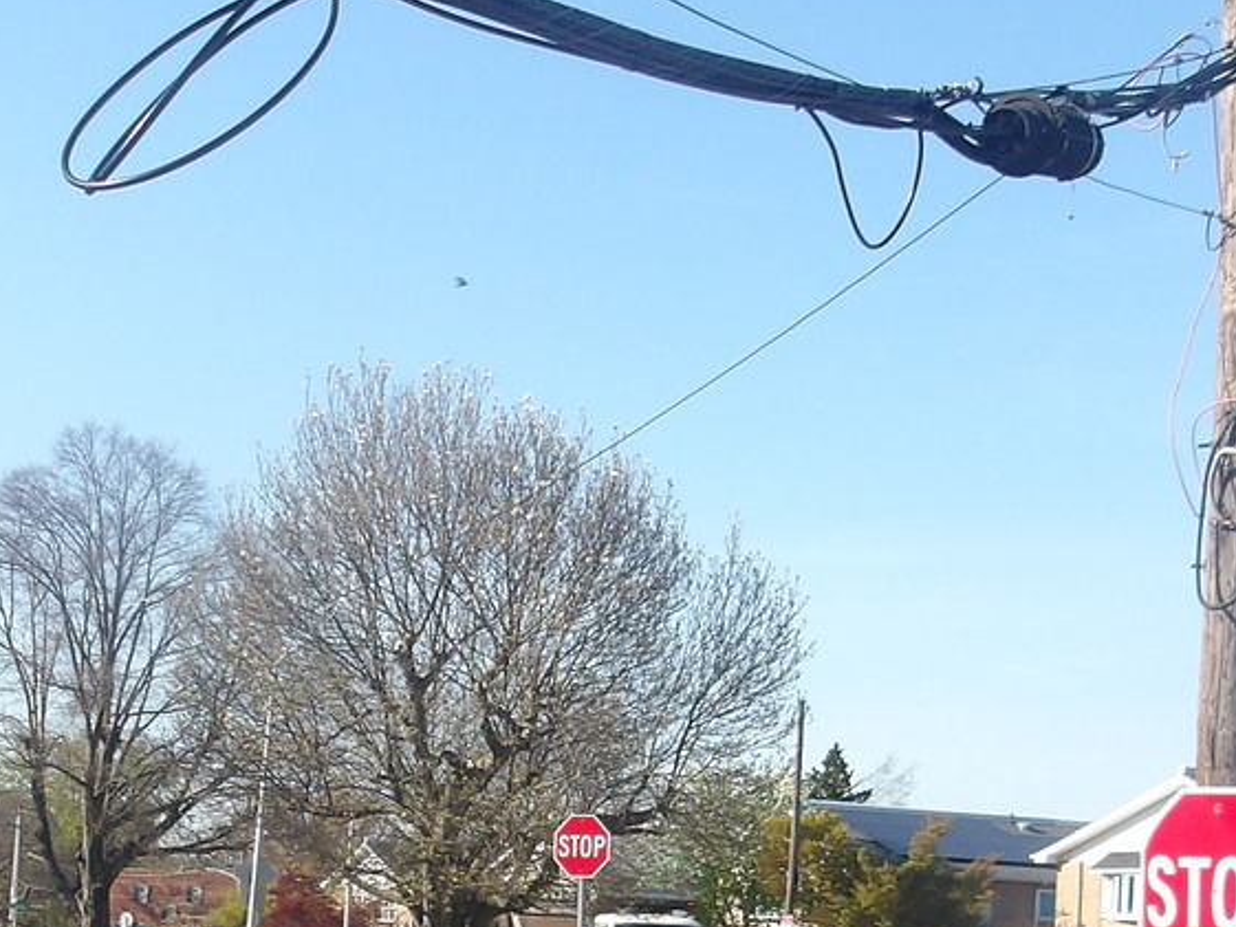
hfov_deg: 25.3
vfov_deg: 18.4
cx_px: 652
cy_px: 1048
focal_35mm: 77
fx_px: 2750
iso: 100
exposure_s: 1/60
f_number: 10.4
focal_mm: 4.9
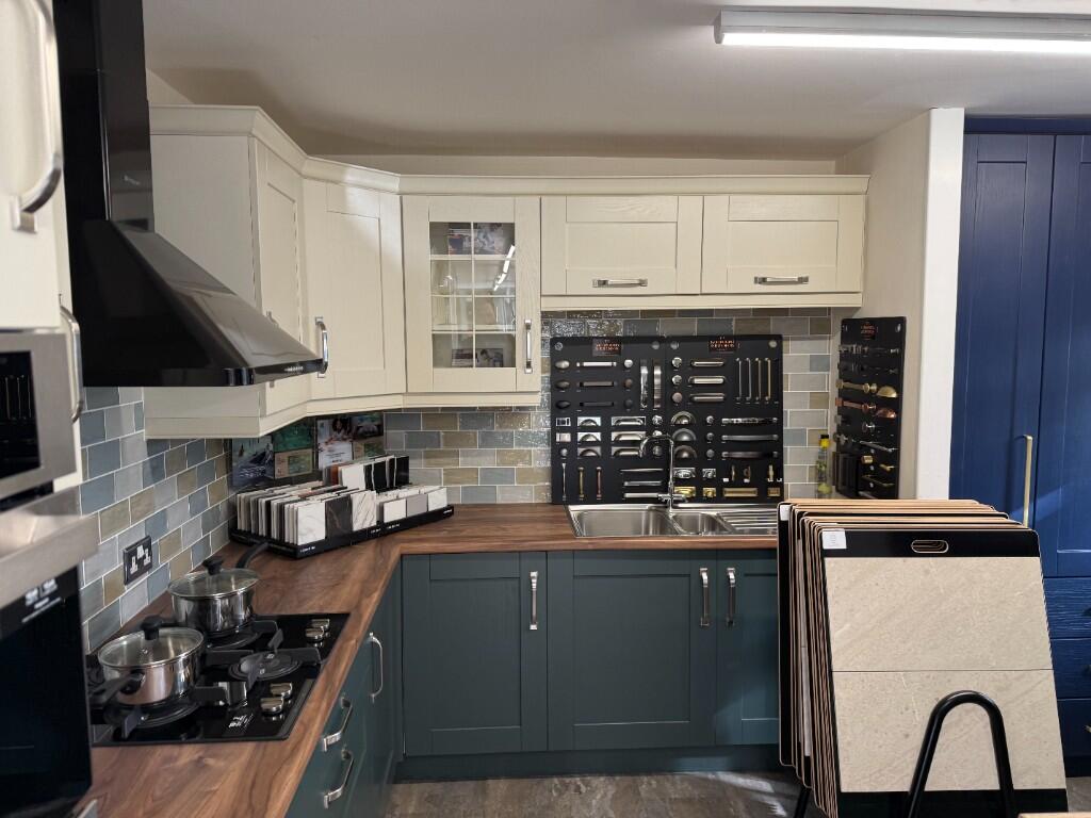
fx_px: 756
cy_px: 409
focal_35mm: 24
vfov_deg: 56.8
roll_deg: +0.0
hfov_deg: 71.6
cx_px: 546
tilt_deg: -2.2
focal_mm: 6.76
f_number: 1.78
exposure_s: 1/100
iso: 100
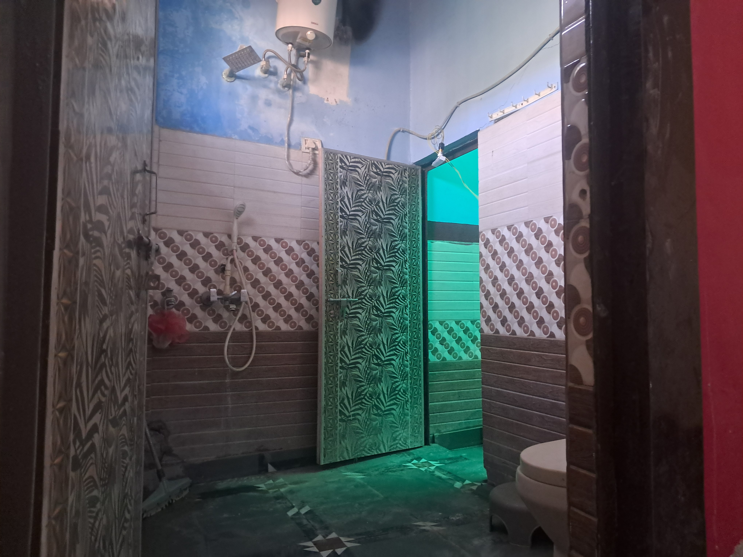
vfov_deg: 51.4
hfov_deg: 65.3
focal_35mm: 27
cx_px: 372
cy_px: 278
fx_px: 580
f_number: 1.8
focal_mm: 4
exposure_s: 1/33
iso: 640
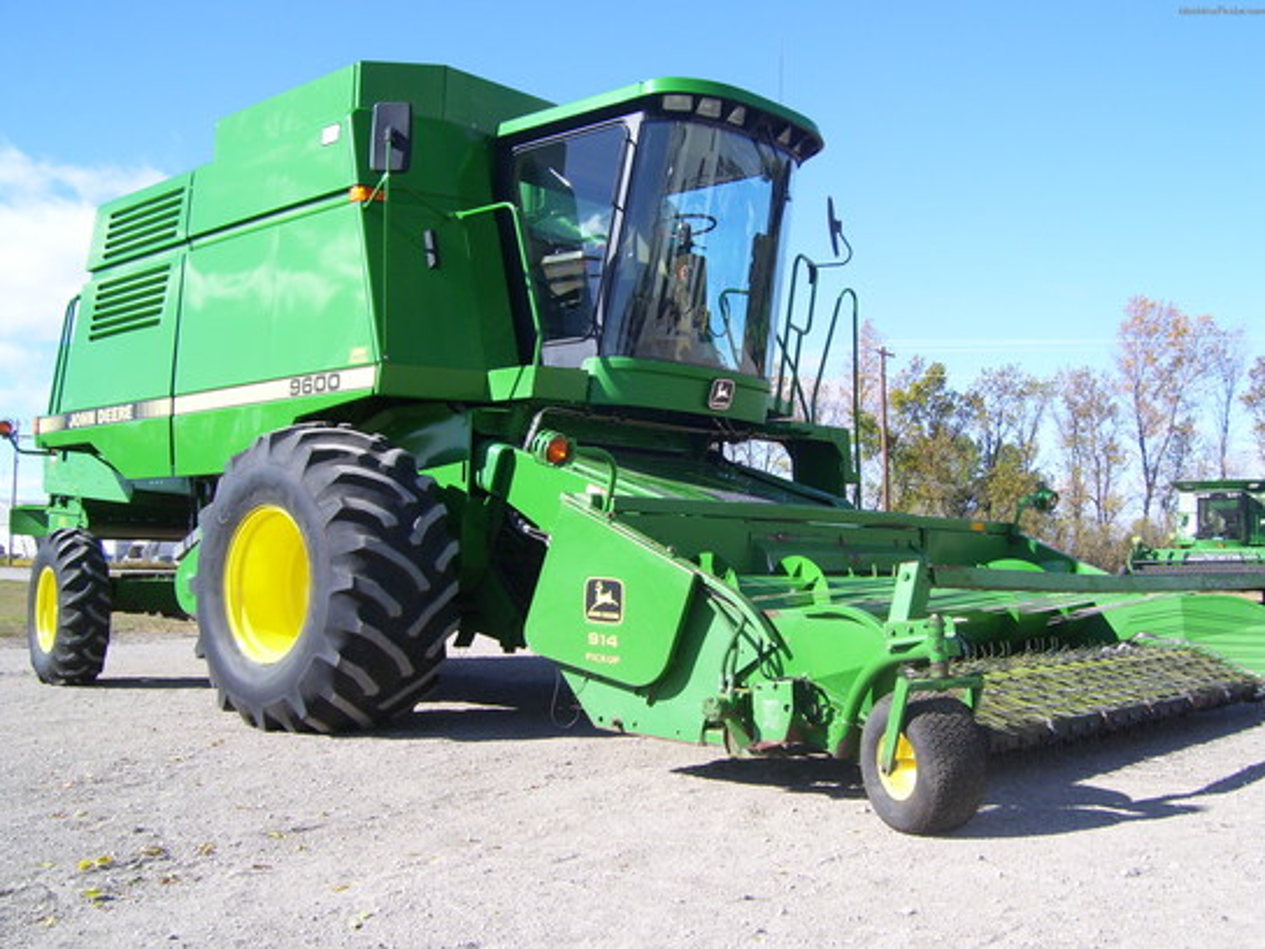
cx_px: 632
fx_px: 1352
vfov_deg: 38.7
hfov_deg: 50.1
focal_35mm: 37
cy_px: 474
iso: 80
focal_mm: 6
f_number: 4.8
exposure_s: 1/250
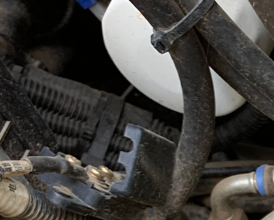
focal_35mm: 108
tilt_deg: -54.3
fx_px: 876
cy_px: 383
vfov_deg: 13.0
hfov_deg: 15.6
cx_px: 472
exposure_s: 1/175
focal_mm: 4.25
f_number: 1.8
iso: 25
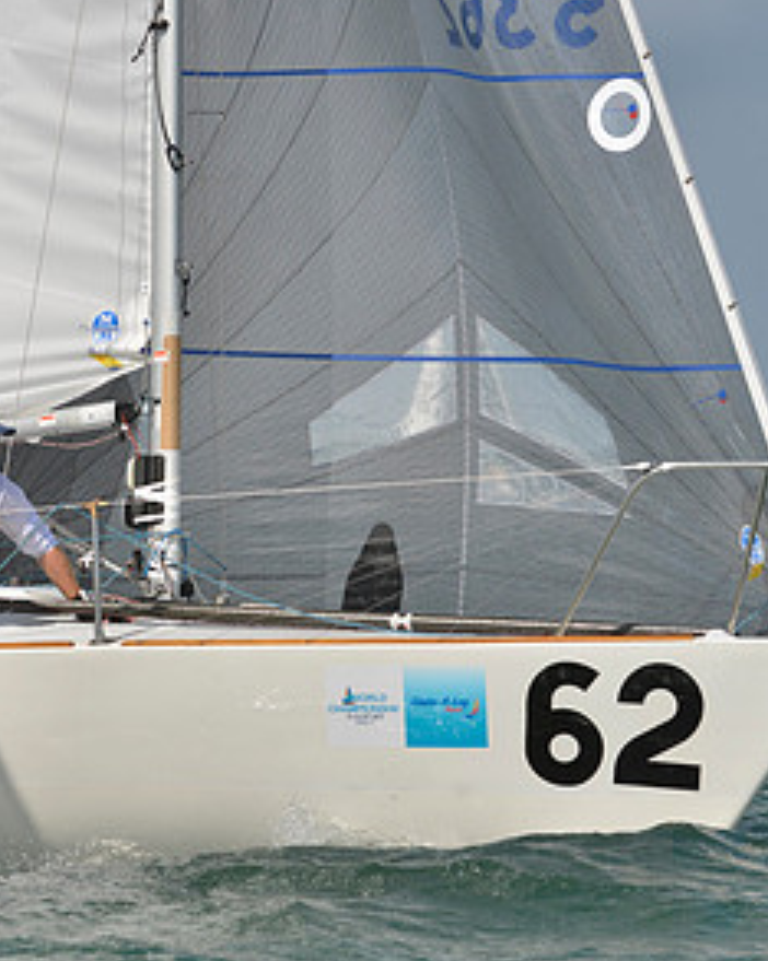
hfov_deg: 4.2
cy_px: 533
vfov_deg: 5.2
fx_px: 10580
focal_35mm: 372
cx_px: 154
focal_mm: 200
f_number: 8
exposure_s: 1/1000
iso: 200
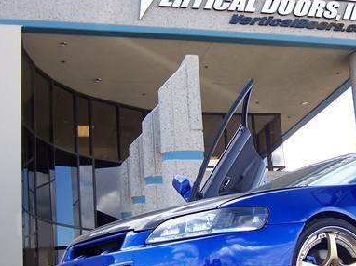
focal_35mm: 66
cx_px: 271
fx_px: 678
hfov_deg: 28.9
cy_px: 180
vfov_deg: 22.1
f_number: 2.8
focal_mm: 6.2
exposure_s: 1/250
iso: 80
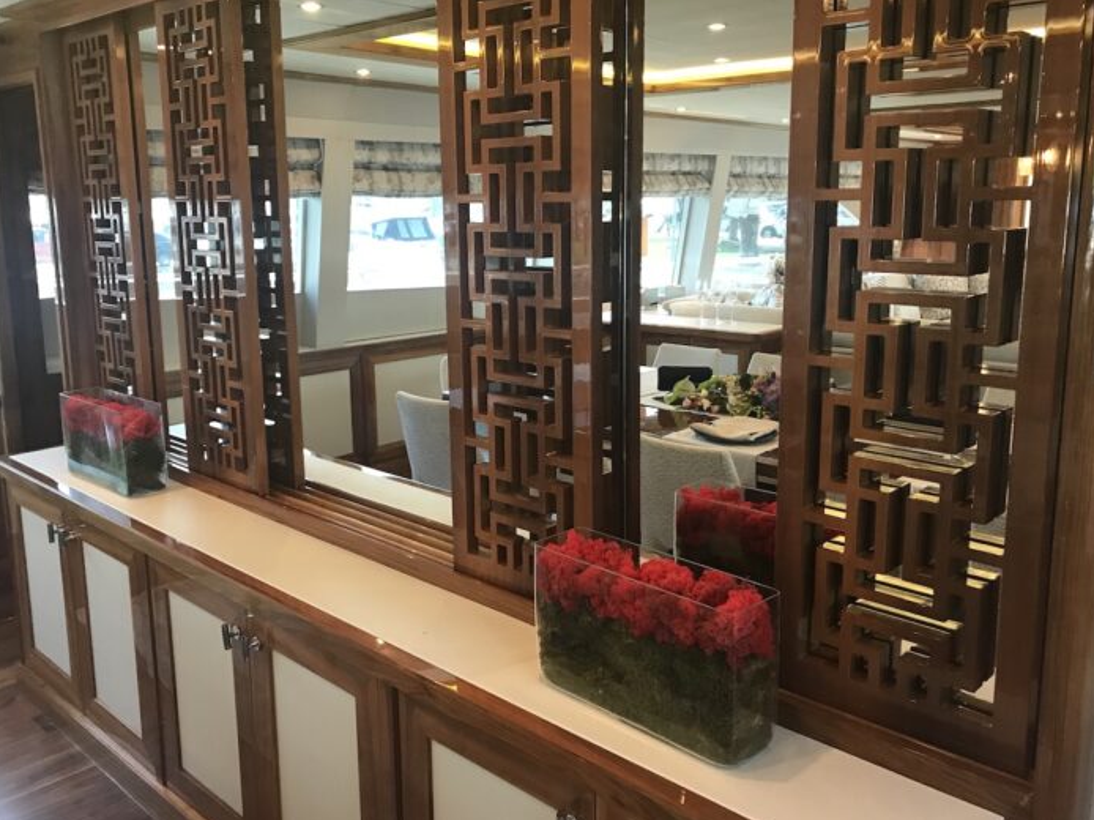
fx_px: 979
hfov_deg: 58.3
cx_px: 523
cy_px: 375
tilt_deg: -10.1
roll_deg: +0.9
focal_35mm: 31
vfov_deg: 45.4
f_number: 1.8
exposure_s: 1/17
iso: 64
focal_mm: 3.99
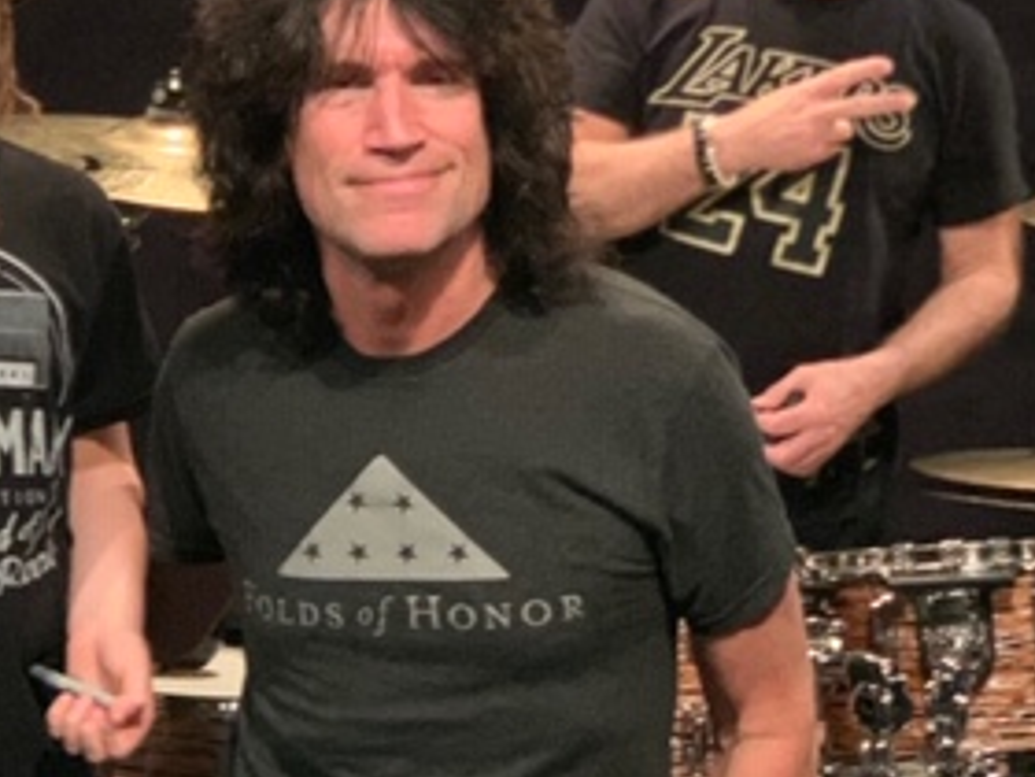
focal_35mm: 119
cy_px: 248
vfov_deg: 12.4
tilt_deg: -4.3
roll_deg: -2.4
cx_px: 329
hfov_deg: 16.5
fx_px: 3558
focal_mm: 6
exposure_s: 1/30
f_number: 2.4
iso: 640
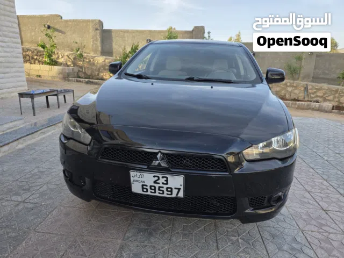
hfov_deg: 73.9
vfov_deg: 58.9
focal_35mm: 23
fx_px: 229
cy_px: 129
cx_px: 172
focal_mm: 6.3
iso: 80
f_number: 1.7
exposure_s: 1/1252
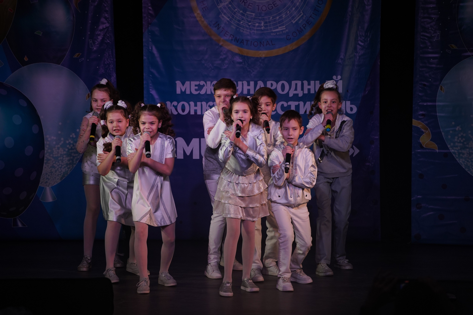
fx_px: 1971
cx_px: 236
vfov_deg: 9.1
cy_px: 158
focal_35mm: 150
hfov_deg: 13.7
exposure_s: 1/400
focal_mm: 150
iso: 1600
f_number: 5
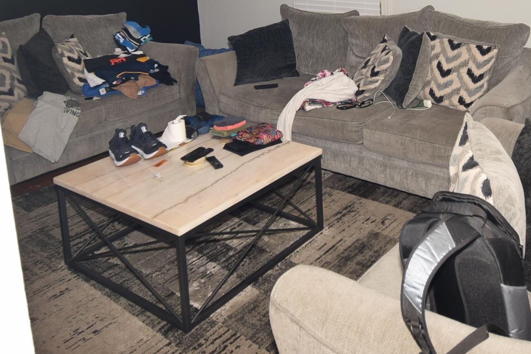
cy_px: 18
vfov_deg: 35.1
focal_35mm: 35
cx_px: 352
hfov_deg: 53.4
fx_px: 516
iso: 100
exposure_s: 1/160
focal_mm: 10
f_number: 4.5
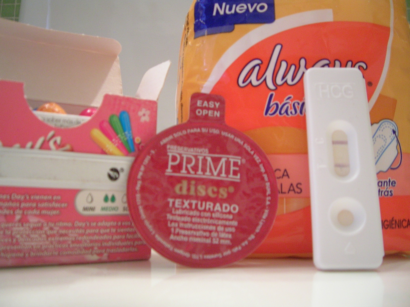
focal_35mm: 35
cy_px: 154
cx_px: 205
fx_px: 415
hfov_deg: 52.6
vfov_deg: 40.7
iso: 133
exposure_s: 1/3.7
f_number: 2.8
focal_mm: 5.4
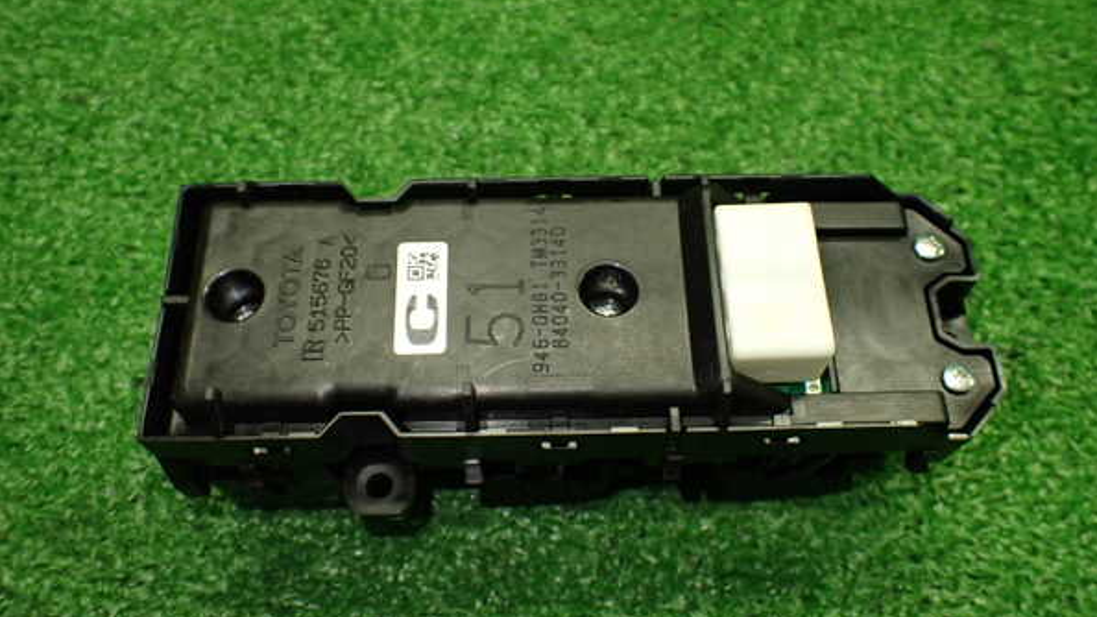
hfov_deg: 59.5
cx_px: 552
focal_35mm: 33
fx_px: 960
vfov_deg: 35.6
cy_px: 305
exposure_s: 1/125
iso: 400
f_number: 2.3
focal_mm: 5.4
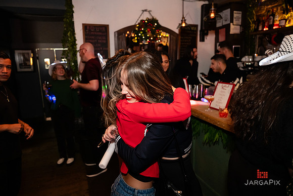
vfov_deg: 53.0
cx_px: 146
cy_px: 98
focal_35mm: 24
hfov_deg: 73.6
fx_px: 196
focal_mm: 24
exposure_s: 1/100
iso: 3200
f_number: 2.8
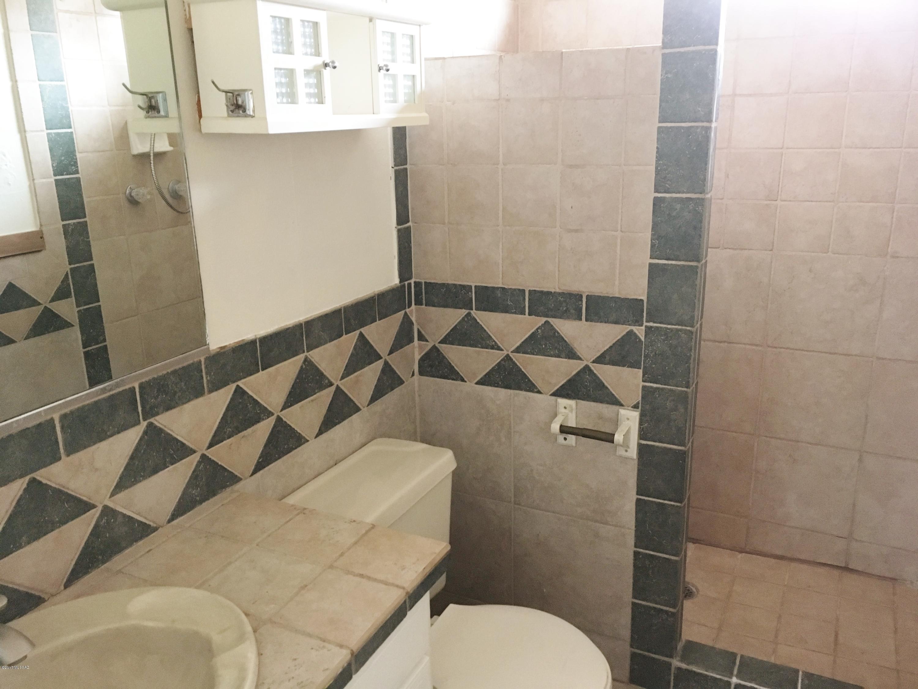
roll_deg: +0.6
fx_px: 769
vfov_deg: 48.2
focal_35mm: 29
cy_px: 344
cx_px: 459
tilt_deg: -16.4
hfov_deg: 61.7
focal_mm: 4.15
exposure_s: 1/20
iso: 200
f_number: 2.2
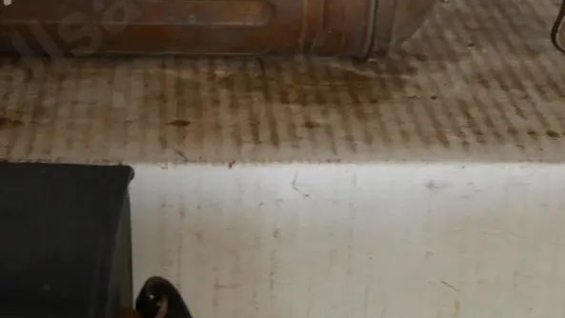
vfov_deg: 14.9
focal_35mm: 79
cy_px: -27
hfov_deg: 26.6
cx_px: 160
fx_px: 1184
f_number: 4.6
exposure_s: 1/60
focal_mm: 21
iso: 1600
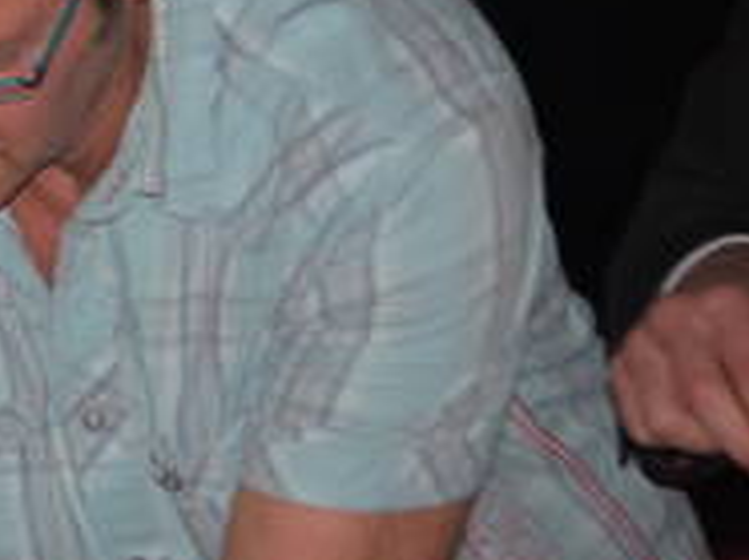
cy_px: 300
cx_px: -81
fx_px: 8060
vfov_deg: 4.0
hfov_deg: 5.3
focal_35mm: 373
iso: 200
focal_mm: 100
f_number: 4.8
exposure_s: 1/60
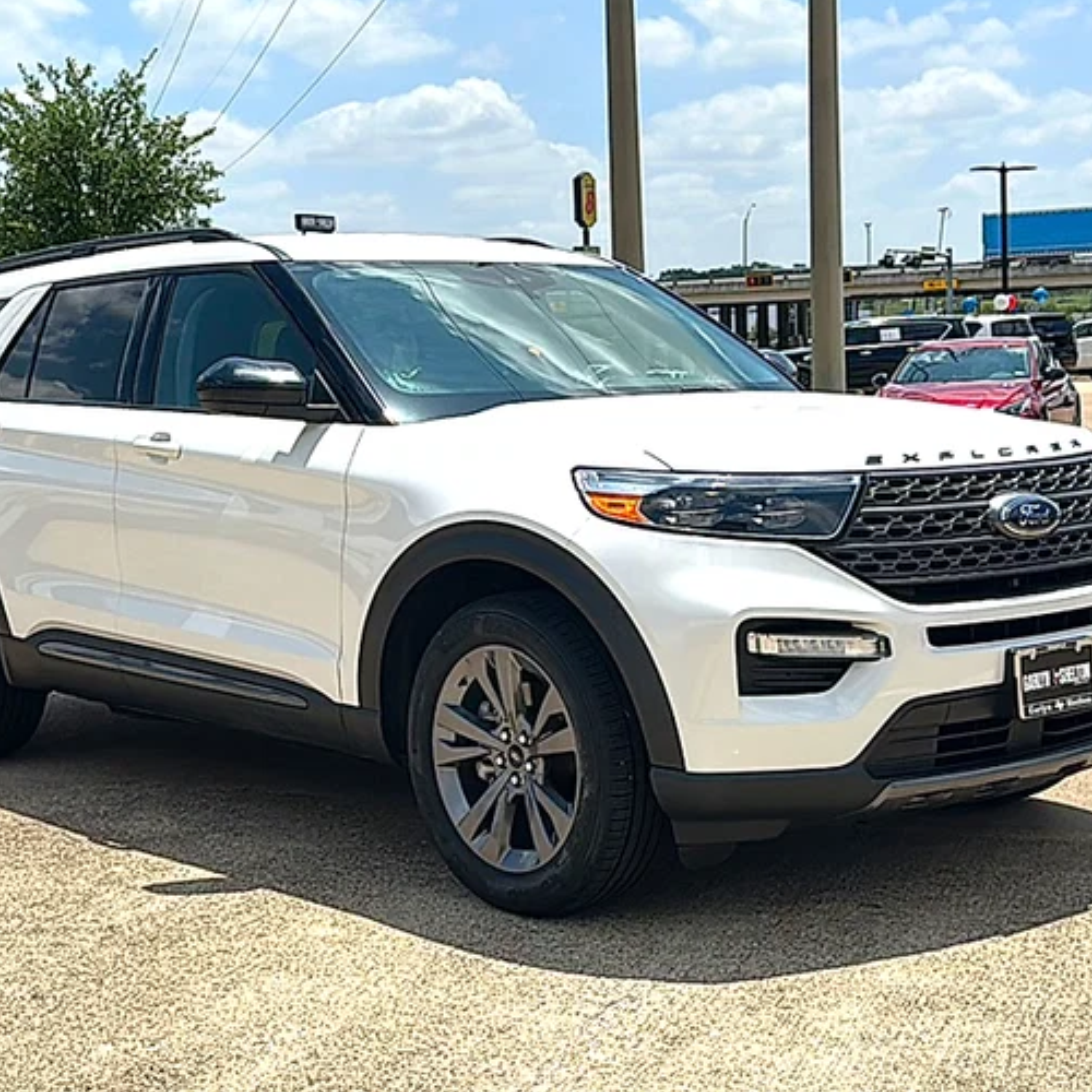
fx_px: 1677
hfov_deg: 36.0
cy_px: 545
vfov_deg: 36.1
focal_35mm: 47
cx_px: 509
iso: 80
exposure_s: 1/8333
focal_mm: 6.86
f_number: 1.78
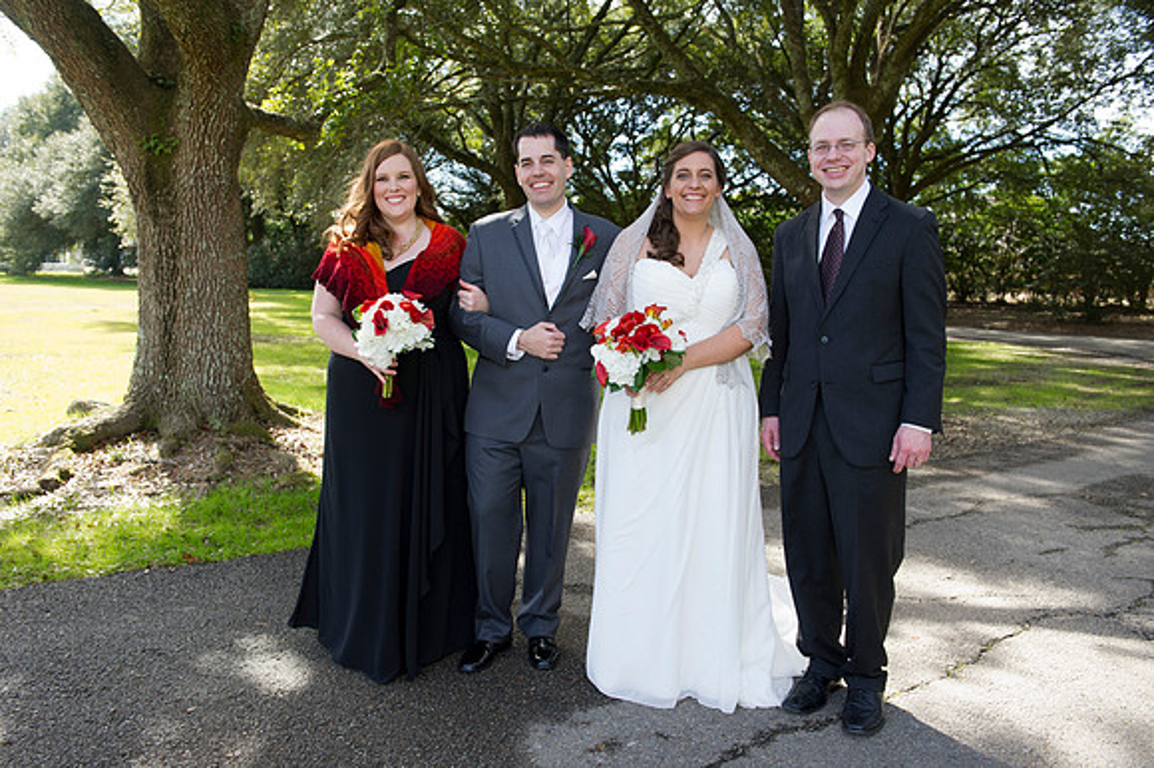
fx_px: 993
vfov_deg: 42.3
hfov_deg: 60.3
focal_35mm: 31
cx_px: 577
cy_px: 384
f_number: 5.6
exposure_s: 1/125
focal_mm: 31
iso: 320
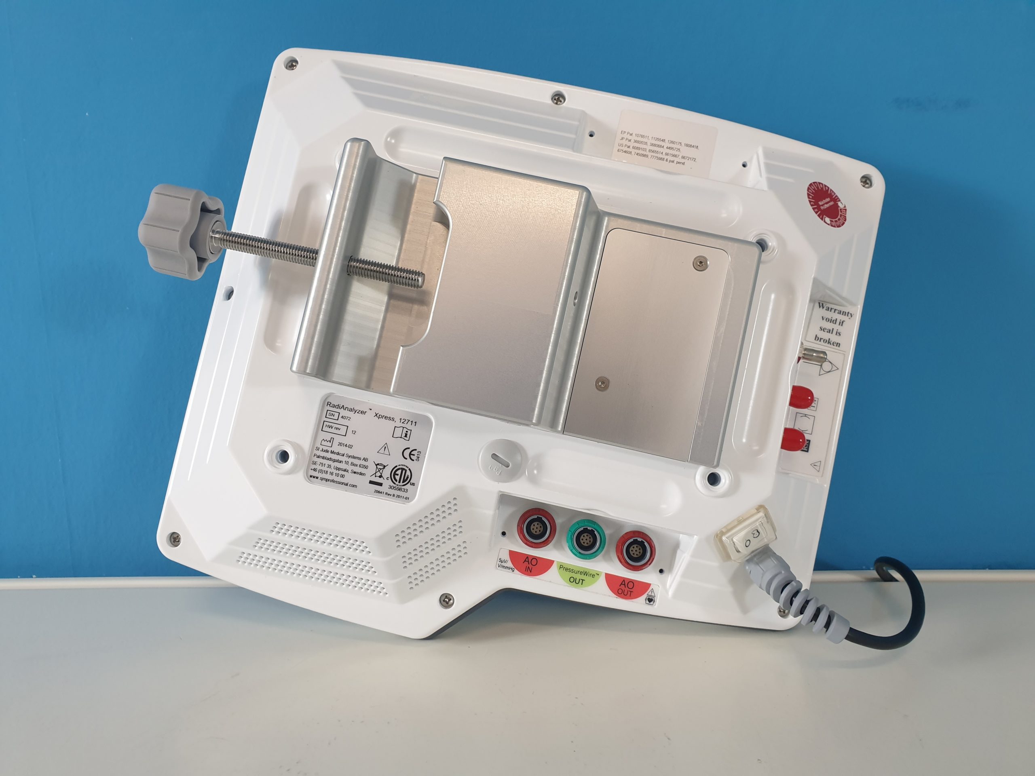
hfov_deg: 67.3
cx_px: 518
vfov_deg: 53.1
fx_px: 777
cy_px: 388
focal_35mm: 26
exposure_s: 1/50
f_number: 2.4
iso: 160
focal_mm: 4.3
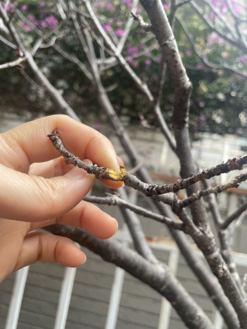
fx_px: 247
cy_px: 164
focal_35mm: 26
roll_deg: -9.9
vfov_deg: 67.3
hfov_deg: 53.1
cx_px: 124
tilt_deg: +9.0
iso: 100
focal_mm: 4.2
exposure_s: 1/121
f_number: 1.6
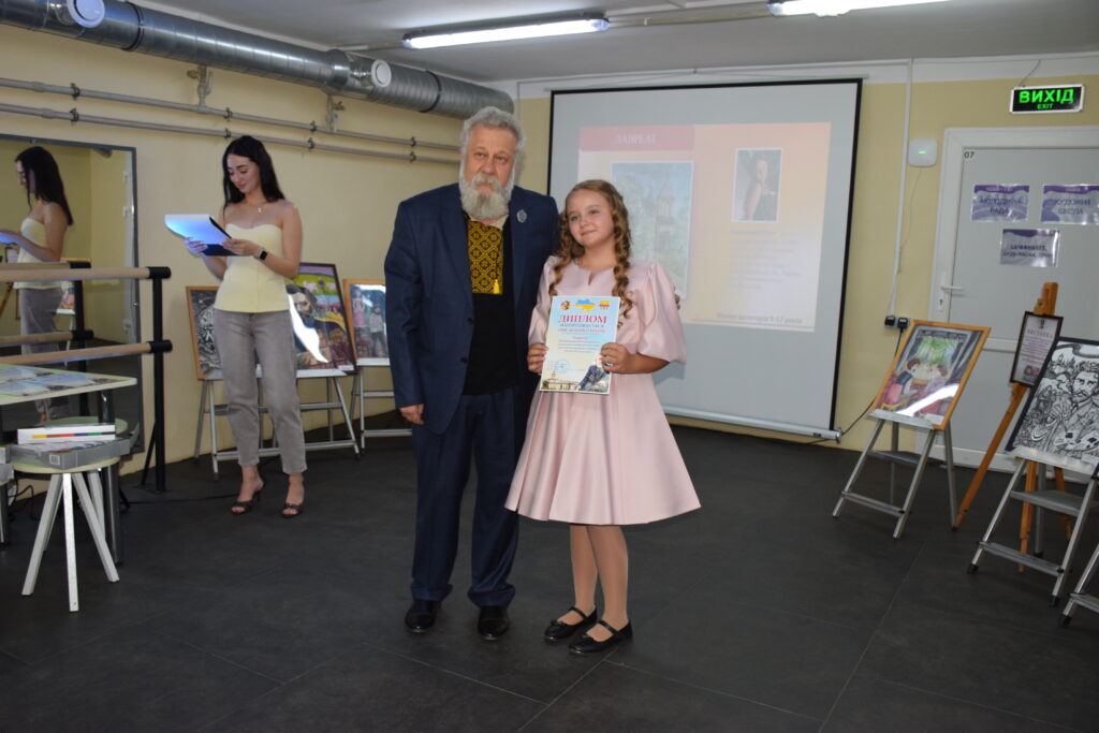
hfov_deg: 61.9
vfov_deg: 43.6
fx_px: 916
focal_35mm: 30
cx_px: 550
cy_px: 366
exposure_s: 1/100
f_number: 5
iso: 800
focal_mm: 20
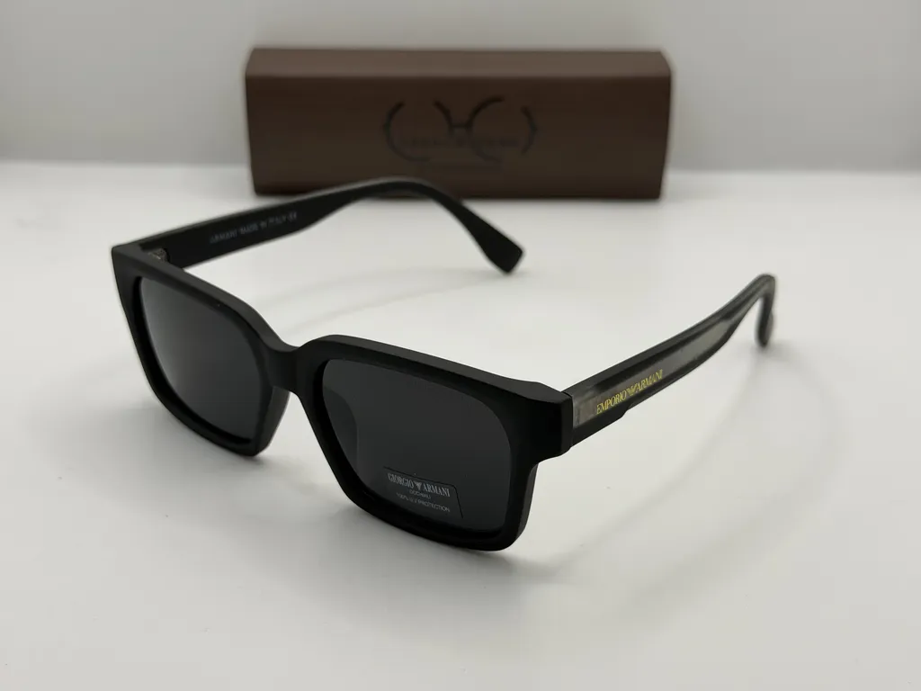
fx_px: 1277
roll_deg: +0.1
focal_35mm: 48
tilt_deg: -24.5
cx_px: 460
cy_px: 346
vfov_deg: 30.3
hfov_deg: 39.7
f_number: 1.78
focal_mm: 6.76
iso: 64
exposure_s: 1/381
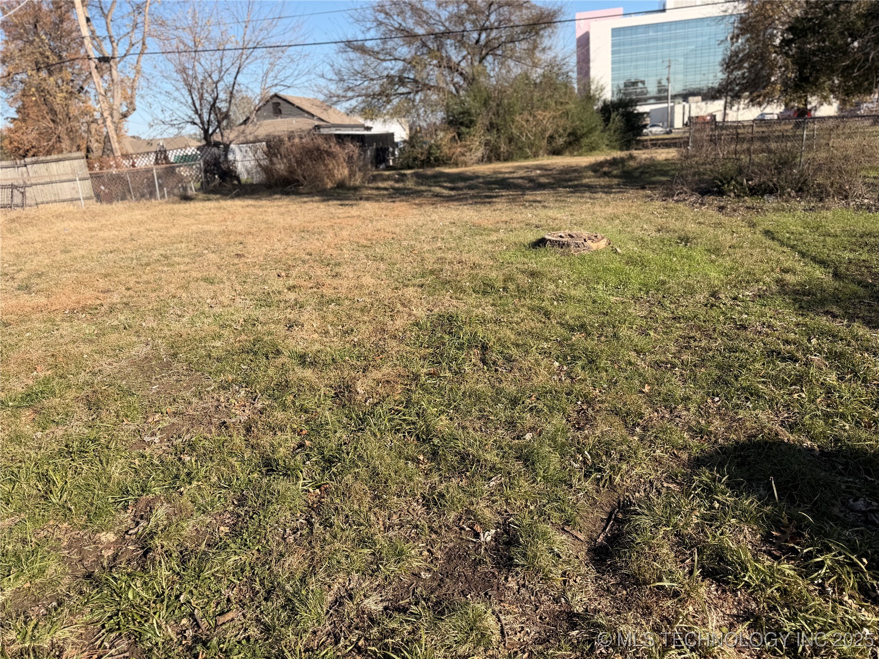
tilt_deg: -17.4
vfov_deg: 56.8
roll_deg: +6.1
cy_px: 330
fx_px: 609
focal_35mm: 24
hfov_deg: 71.6
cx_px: 440
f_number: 1.78
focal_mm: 6.76
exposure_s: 1/3021
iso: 80
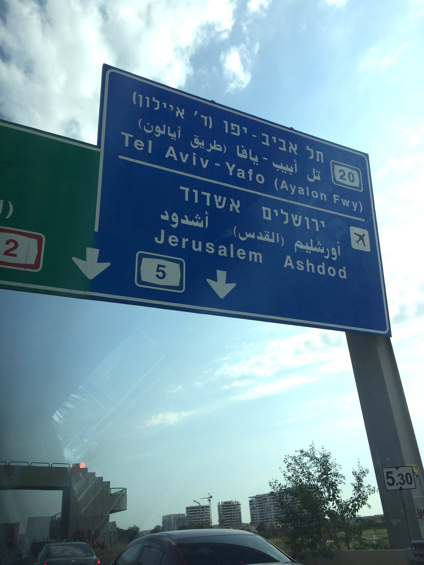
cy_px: 282
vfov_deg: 60.0
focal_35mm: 30
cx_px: 212
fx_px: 490
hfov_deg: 46.8
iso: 40
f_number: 2.2
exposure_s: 1/2933
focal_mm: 4.12
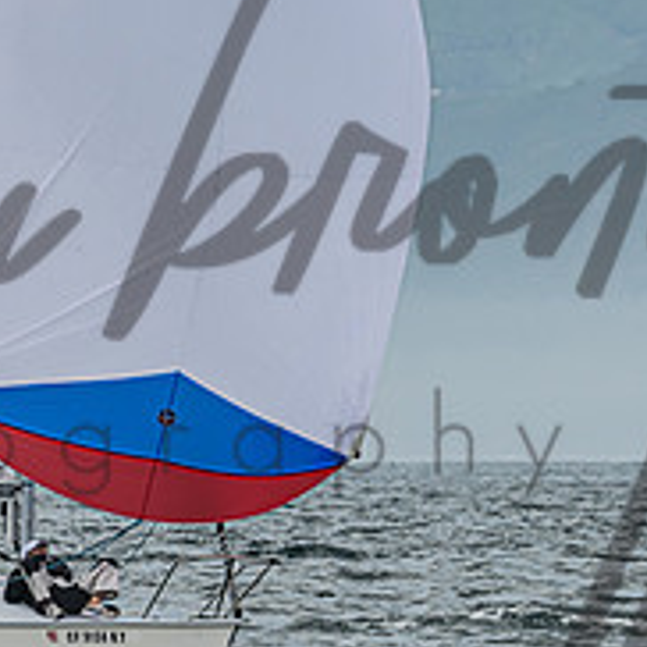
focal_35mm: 674
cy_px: 226
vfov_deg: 2.6
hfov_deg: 2.6
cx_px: 323
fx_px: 14253
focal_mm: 230
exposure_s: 1/2000
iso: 320
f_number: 8
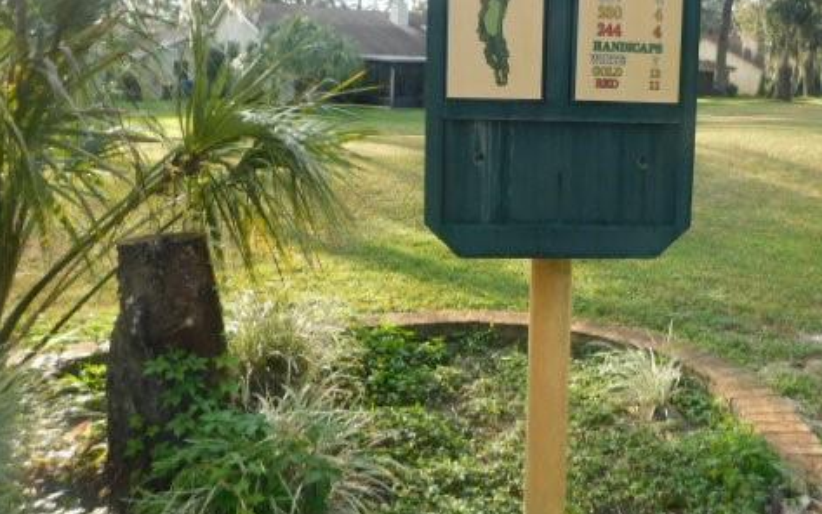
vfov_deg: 37.1
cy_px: 108
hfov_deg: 56.9
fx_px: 740
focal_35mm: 33
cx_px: 544
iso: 125
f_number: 3
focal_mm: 4
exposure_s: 1/320
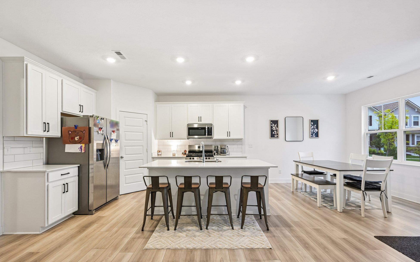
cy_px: 140
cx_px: 207
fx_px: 172
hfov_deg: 101.5
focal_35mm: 15
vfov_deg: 74.7
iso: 400
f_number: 8
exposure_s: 1/10
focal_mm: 14
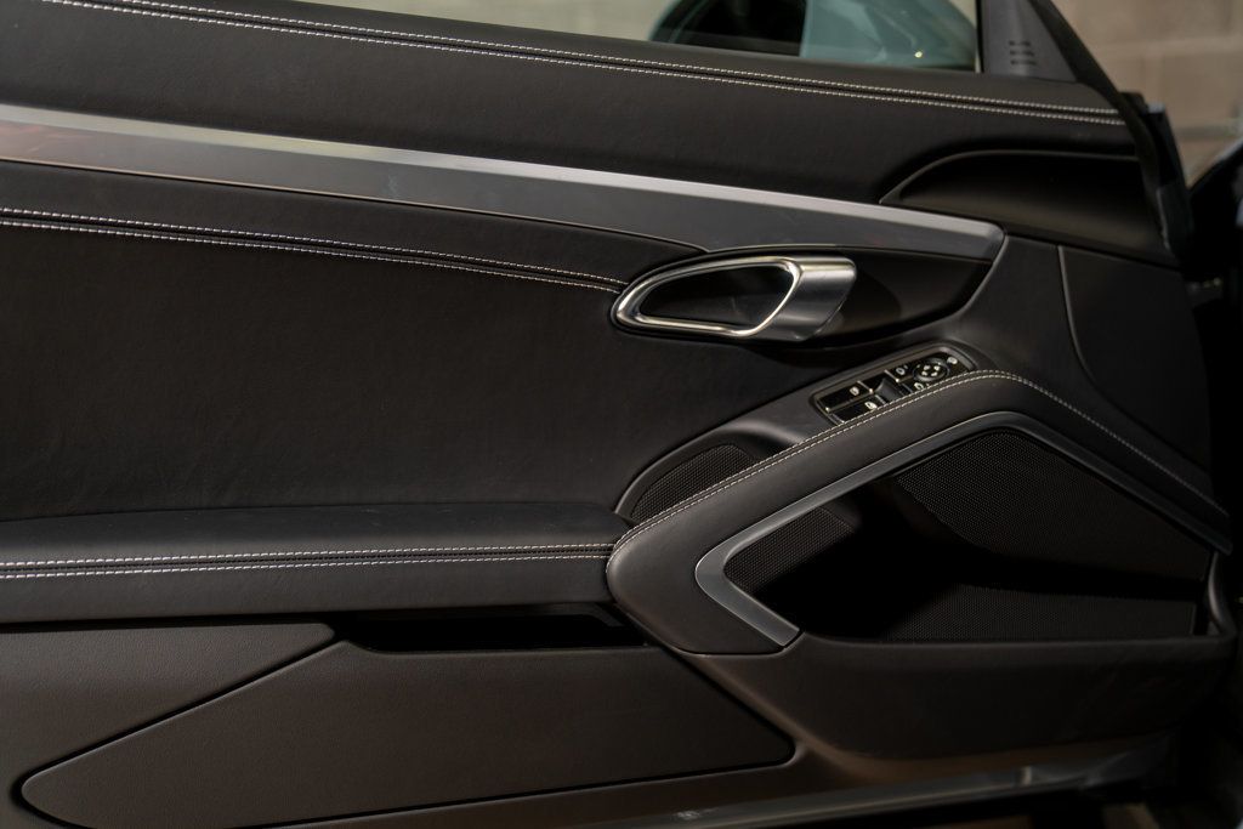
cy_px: 414
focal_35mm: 38
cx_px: 622
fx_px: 1312
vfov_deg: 35.1
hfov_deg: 50.7
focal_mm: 38
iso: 250
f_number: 2.8
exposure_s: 1/60
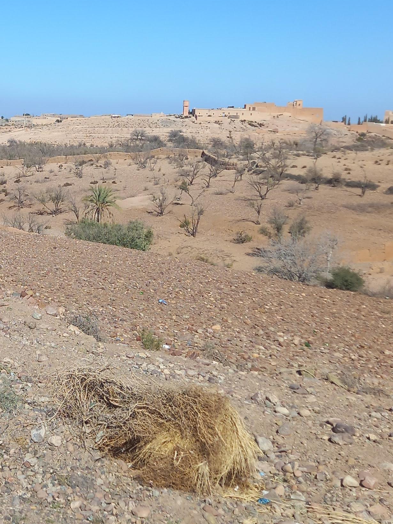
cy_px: 185
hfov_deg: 23.0
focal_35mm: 61
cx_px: -12
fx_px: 923
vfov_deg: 31.5
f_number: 2
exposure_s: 1/993
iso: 25
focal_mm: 4.6
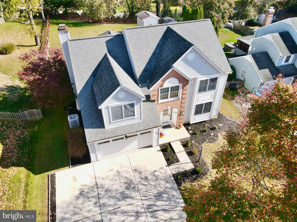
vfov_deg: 56.8
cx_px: 148
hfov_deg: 71.6
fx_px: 206
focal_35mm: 24
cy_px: 111
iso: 100
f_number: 2.8
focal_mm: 4.5
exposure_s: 1/250
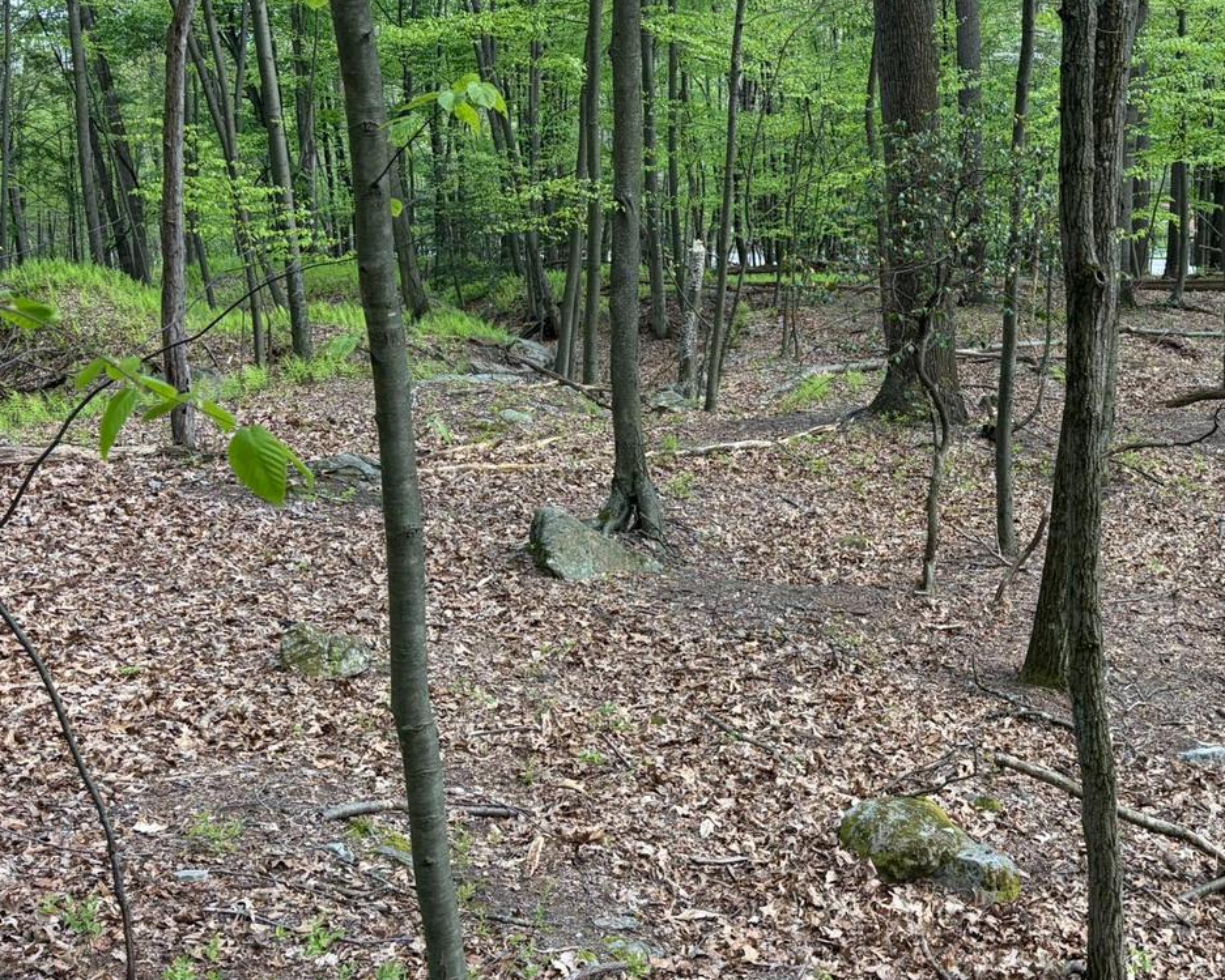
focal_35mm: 39
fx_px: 1414
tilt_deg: -13.6
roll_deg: +0.9
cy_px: 406
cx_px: 935
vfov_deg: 38.1
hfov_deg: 45.1
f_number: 1.6
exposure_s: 1/184
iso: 50
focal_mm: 5.96
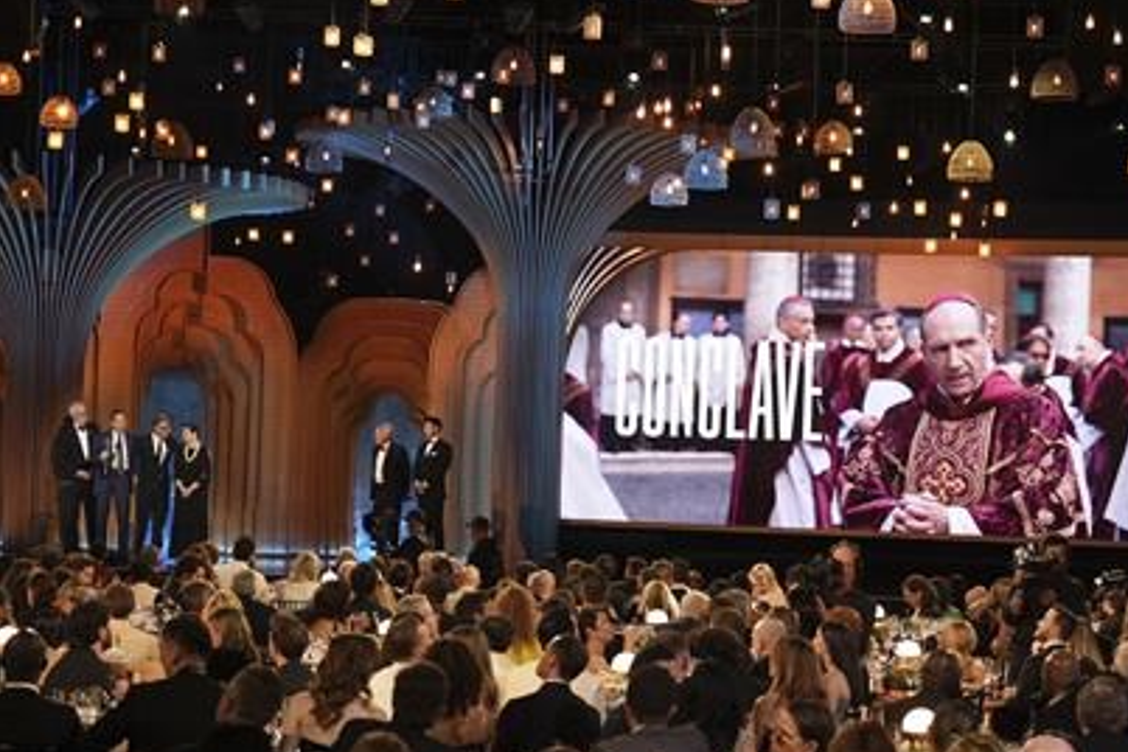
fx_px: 2788
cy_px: 408
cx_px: 682
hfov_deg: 22.8
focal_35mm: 89
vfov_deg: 15.4
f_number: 4
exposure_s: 1/100
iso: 1600
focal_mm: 55
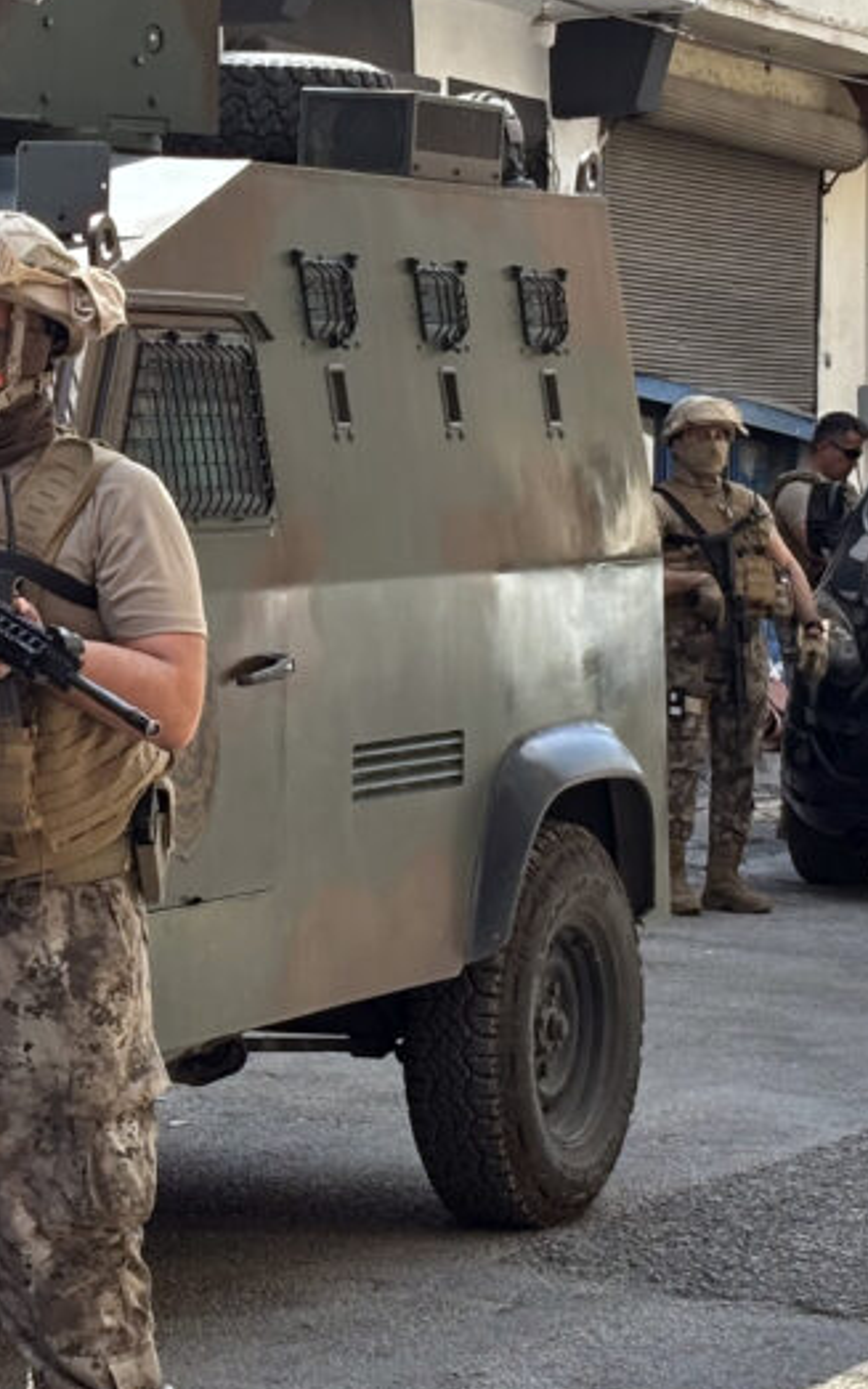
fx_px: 5108
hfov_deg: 9.7
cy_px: 728
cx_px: 138
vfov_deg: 15.5
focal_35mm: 135
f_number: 1.6
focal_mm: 5.96
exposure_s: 1/707
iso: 32
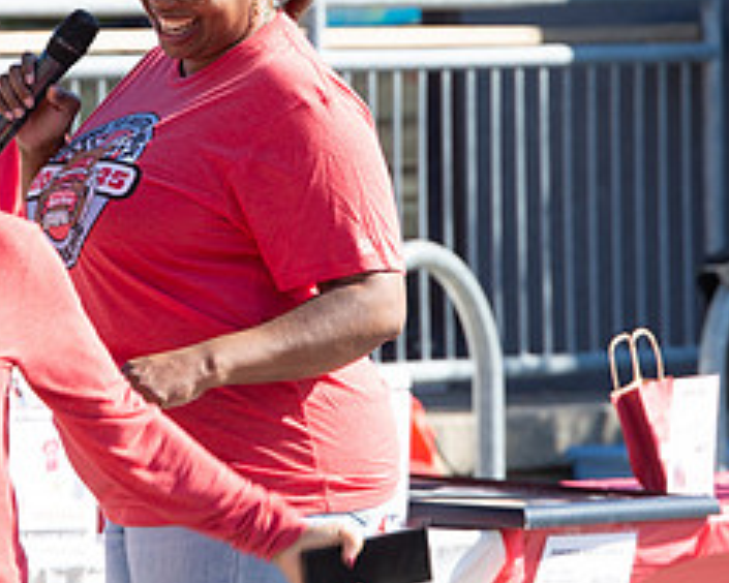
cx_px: 210
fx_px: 13506
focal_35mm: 626
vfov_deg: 2.5
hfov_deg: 3.1
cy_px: 119
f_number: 7.1
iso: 200
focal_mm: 200
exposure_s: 1/250
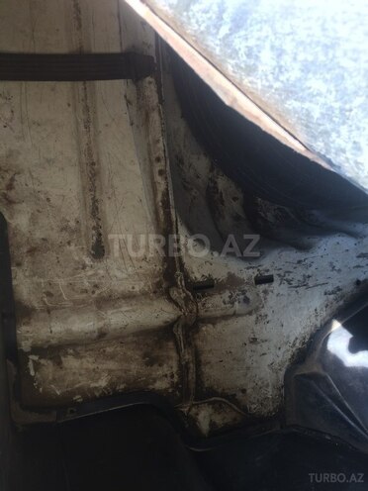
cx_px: 184
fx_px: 411
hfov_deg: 48.2
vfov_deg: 61.7
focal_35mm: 29
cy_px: 246
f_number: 2.2
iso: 40
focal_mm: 4.15
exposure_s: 1/50
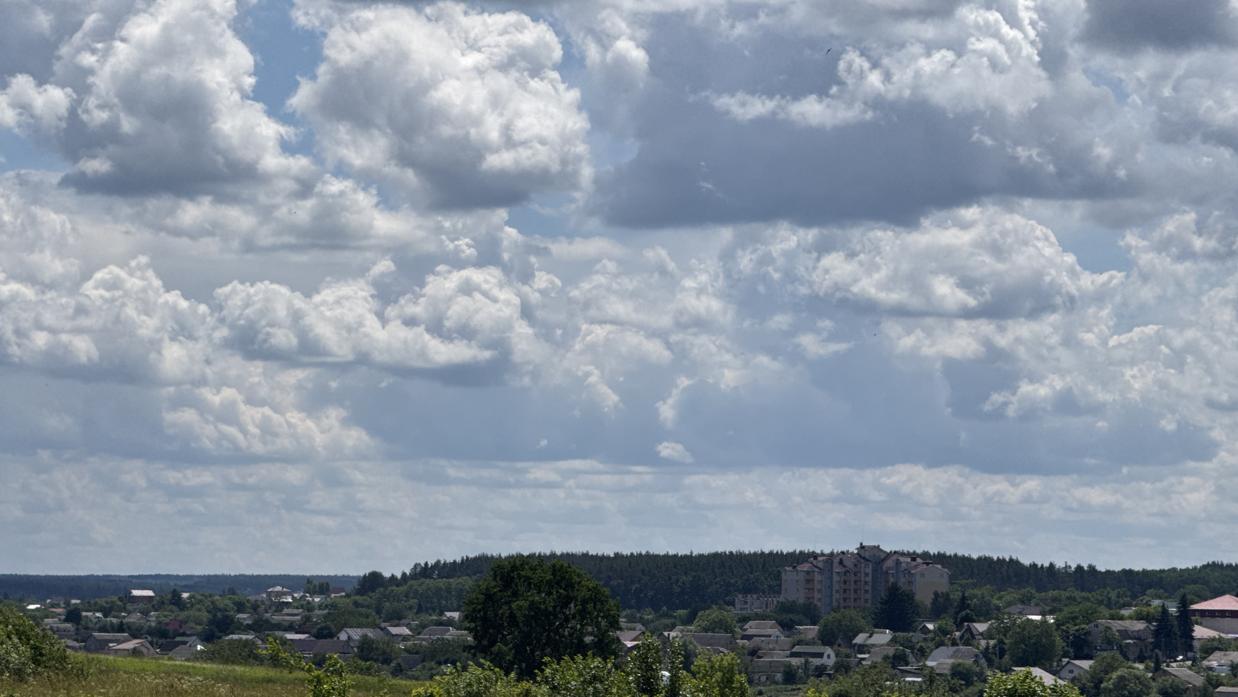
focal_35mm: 131
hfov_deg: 16.4
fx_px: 4301
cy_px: 372
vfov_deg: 9.3
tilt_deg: +2.1
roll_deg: +0.1
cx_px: 620
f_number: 2.8
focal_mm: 15.66
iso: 40
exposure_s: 1/3344
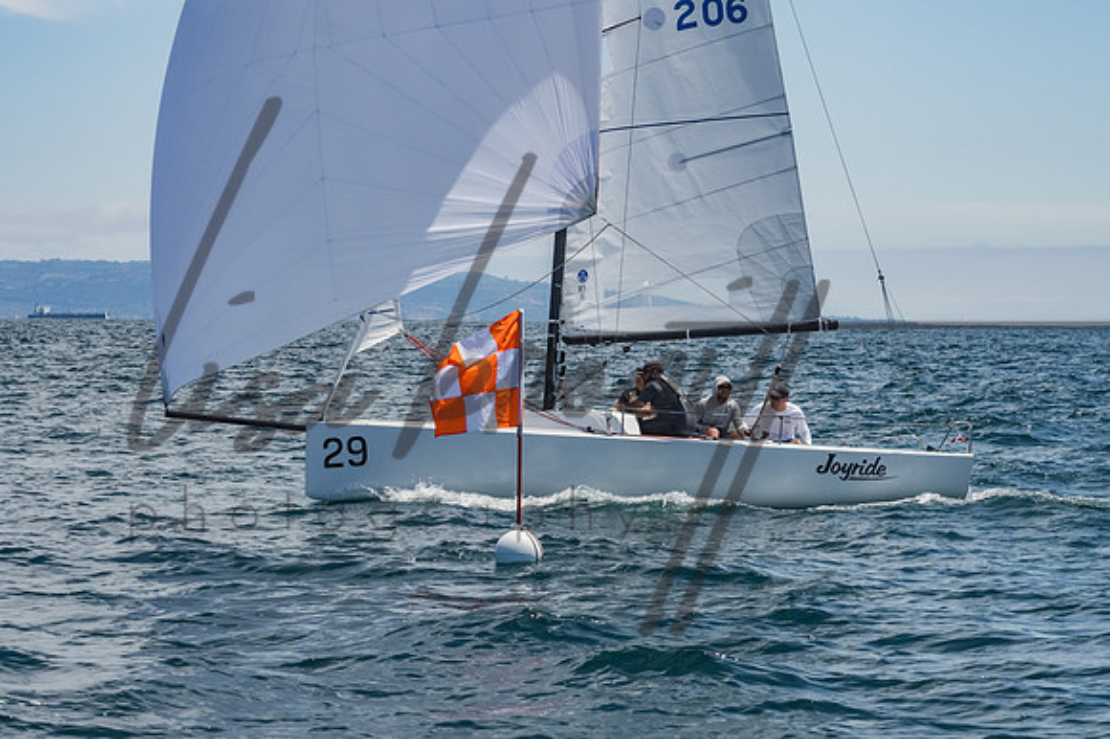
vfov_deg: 10.1
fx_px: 4160
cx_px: 555
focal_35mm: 135
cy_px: 370
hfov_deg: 15.2
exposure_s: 1/1600
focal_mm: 90
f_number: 14
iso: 640
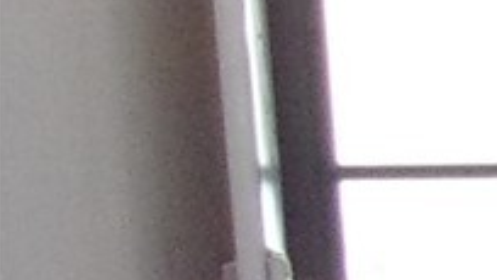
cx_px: 1944
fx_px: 3151
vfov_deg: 5.0
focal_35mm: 239
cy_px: 543
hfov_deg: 7.0
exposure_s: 1/34
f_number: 3.9
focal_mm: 5.1
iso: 269
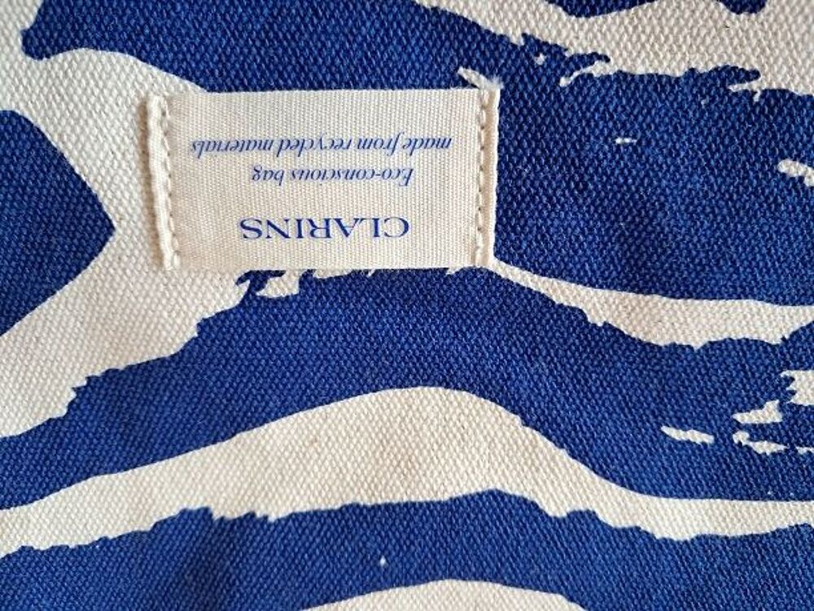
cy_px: 306
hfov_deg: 65.3
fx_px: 635
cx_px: 407
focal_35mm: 27
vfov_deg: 51.4
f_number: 1.8
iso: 125
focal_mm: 4
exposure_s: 1/60
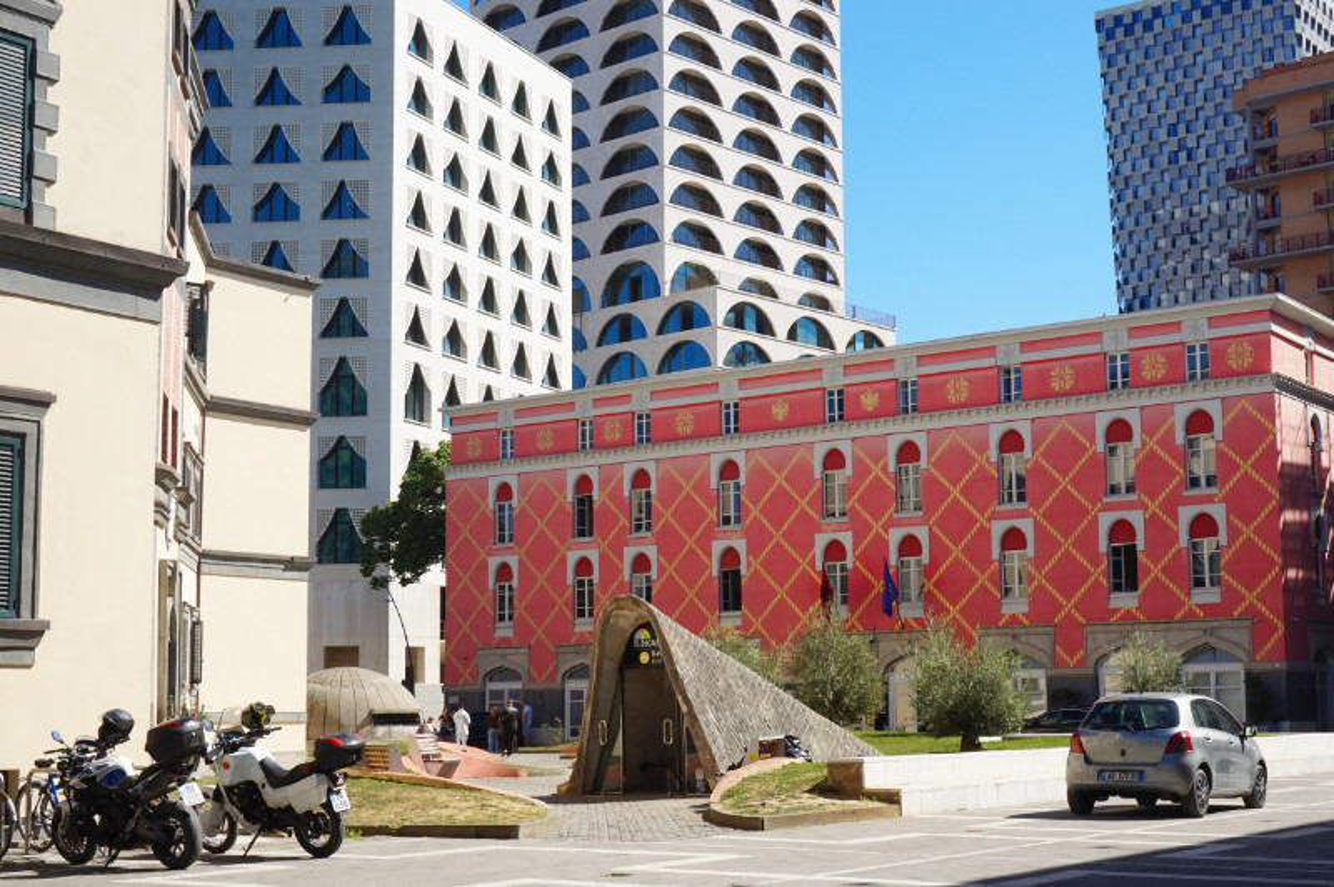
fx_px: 1611
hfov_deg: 45.0
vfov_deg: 30.8
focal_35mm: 44
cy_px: 444
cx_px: 667
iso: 100
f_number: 14
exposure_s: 1/100
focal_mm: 29
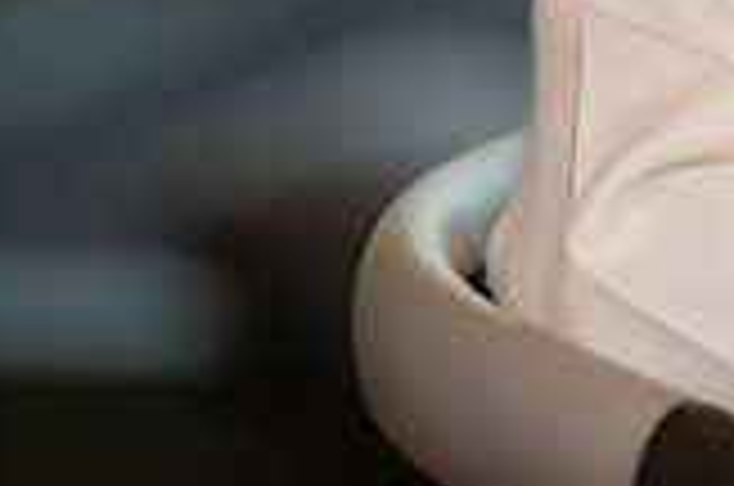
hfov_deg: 4.3
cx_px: 820
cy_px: -122
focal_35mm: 481
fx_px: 9788
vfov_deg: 2.8
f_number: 2.8
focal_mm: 135
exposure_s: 1/50
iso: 125
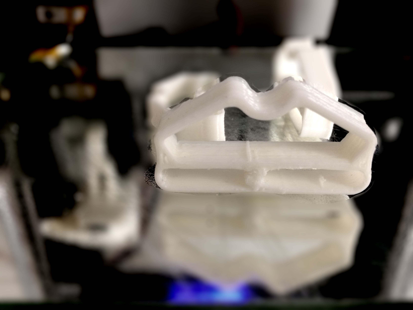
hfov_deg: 61.7
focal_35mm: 29
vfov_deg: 48.2
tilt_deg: -31.2
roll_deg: -0.6
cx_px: 206
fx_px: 346
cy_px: 155
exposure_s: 1/33
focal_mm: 4.15
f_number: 2.2
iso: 160
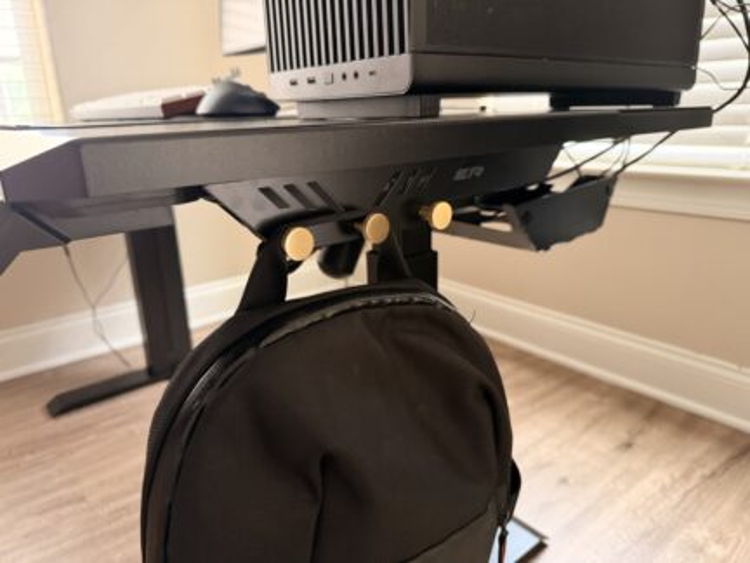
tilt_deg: -16.8
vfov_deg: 56.8
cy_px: 282
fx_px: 520
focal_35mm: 24
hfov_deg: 71.6
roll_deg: +2.2
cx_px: 375
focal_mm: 6.76
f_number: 1.78
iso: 800
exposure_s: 1/40
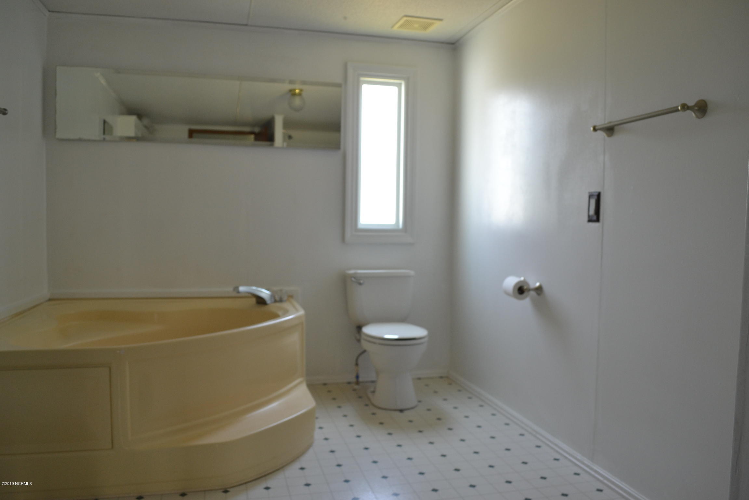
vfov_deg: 47.9
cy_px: 250
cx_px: 374
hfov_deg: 67.4
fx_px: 562
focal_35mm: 27
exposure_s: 1/60
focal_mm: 18
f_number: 4
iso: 400
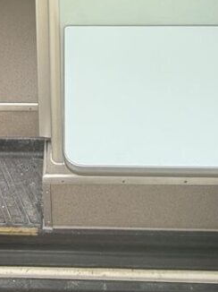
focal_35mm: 44
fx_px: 370
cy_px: -136
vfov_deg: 28.9
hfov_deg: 32.1
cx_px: 50
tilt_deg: -8.7
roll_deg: -0.3
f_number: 2.2
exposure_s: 1/267
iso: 50
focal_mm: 2.22
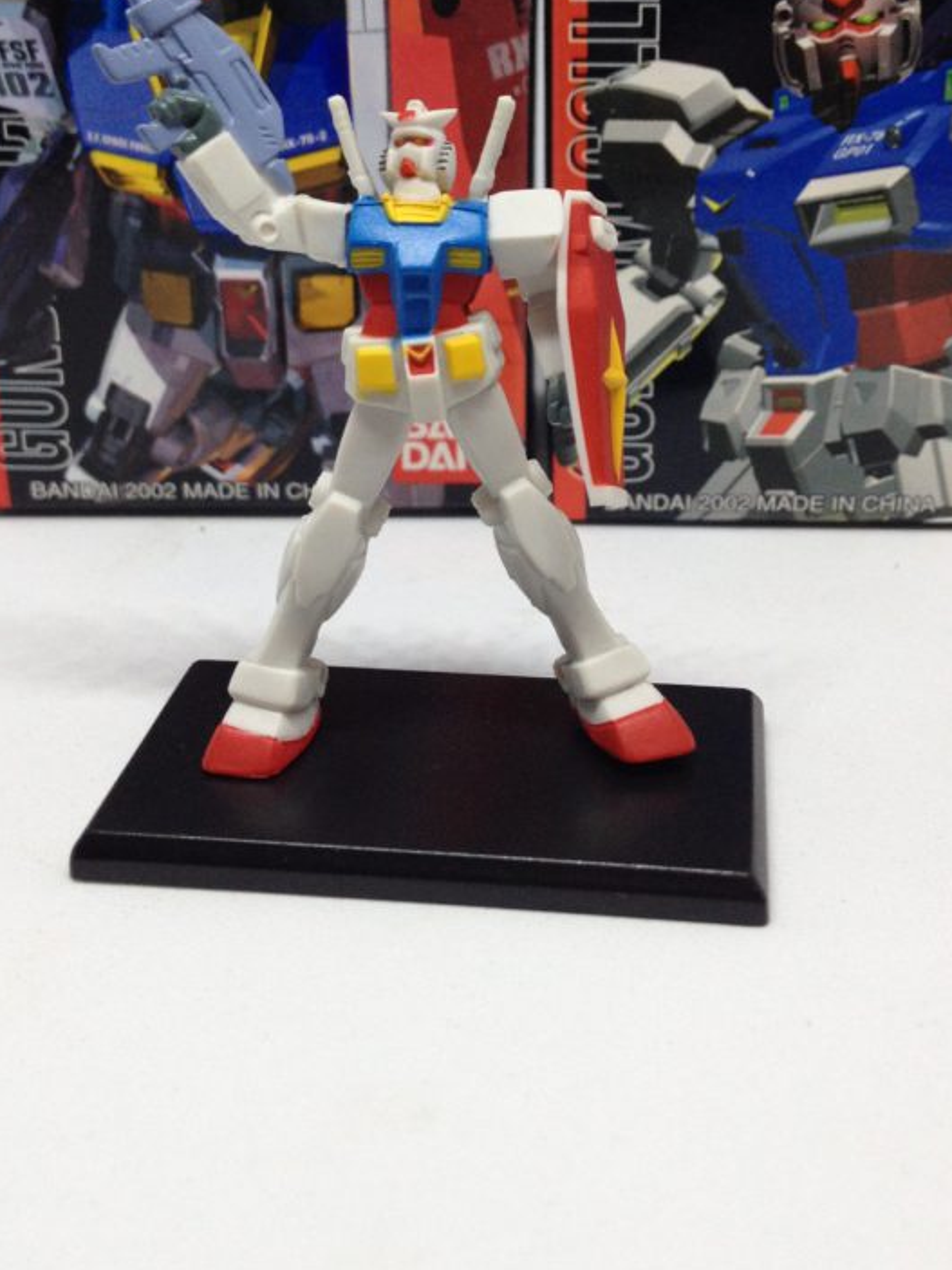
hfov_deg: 28.5
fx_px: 1871
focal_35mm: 51
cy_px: 437
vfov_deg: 37.2
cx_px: 504
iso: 80
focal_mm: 4.28
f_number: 2.4
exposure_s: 1/120
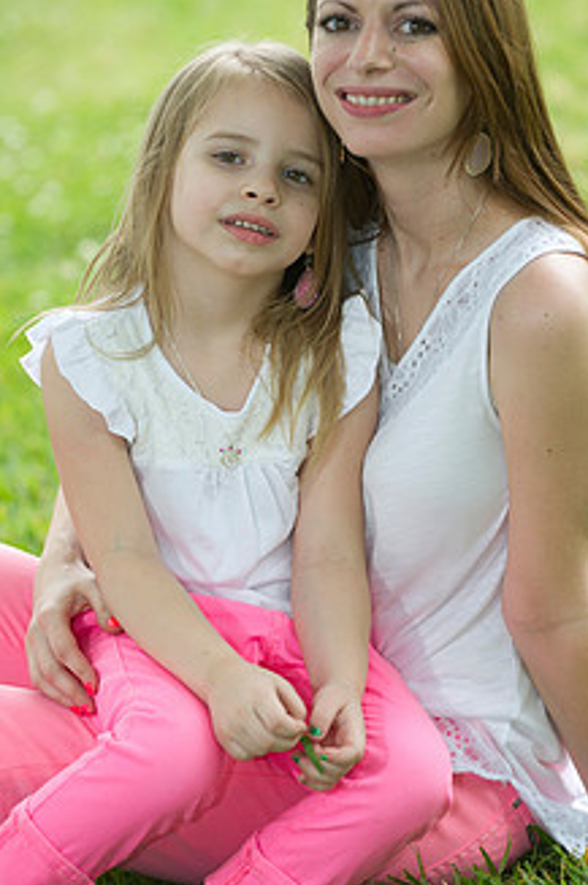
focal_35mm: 172
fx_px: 4227
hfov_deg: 8.0
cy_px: 422
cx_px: 340
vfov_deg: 12.0
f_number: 2.8
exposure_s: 1/200
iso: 200
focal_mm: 125
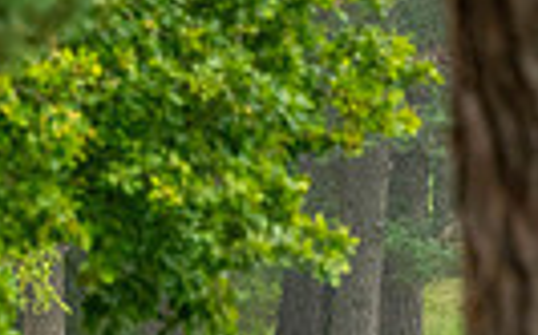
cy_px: 579
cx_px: -453
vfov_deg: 1.0
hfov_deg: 1.6
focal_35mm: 1329
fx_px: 19478
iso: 800
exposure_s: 1/1000
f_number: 4
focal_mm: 300
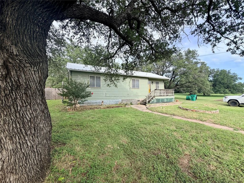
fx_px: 99
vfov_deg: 85.7
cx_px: 122
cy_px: 92
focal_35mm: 14
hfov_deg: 102.1
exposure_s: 1/502
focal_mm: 2.22
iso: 50
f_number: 2.2
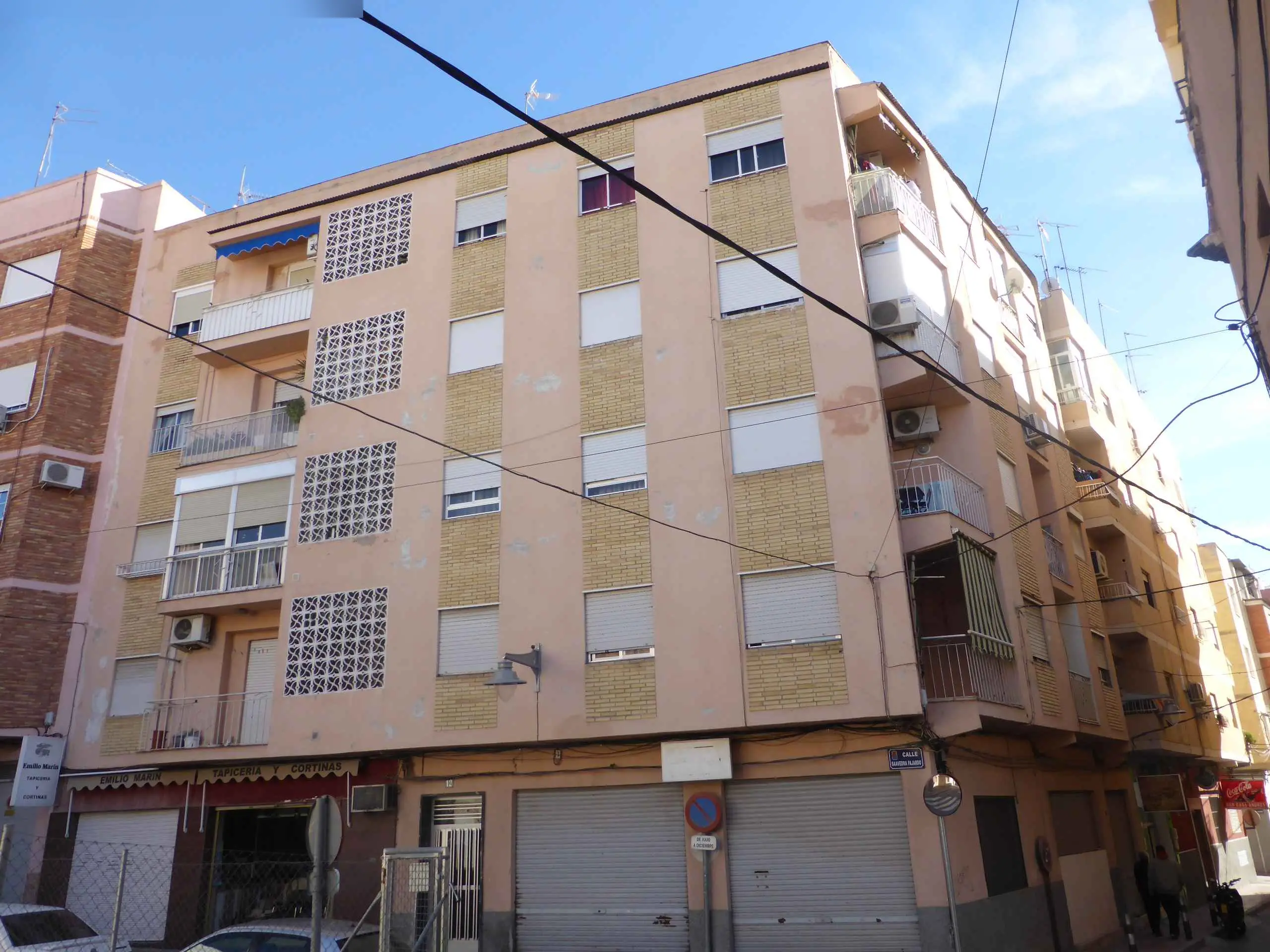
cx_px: 635
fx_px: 917
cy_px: 476
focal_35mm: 25
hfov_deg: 69.4
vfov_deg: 54.9
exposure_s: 1/400
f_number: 3.3
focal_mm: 4.3
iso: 100
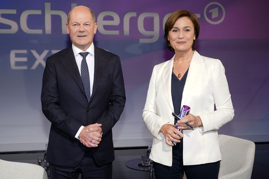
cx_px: 134
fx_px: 321
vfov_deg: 31.1
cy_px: 90
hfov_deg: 45.5
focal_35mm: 43
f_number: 5
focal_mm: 43
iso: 2000
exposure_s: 1/125
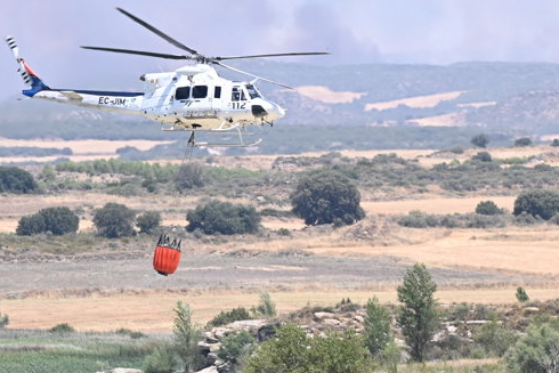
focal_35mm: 676
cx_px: 289
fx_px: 10499
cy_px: 115
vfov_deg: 2.0
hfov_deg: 3.0
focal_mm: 320
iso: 320
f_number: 7.1
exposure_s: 1/1000
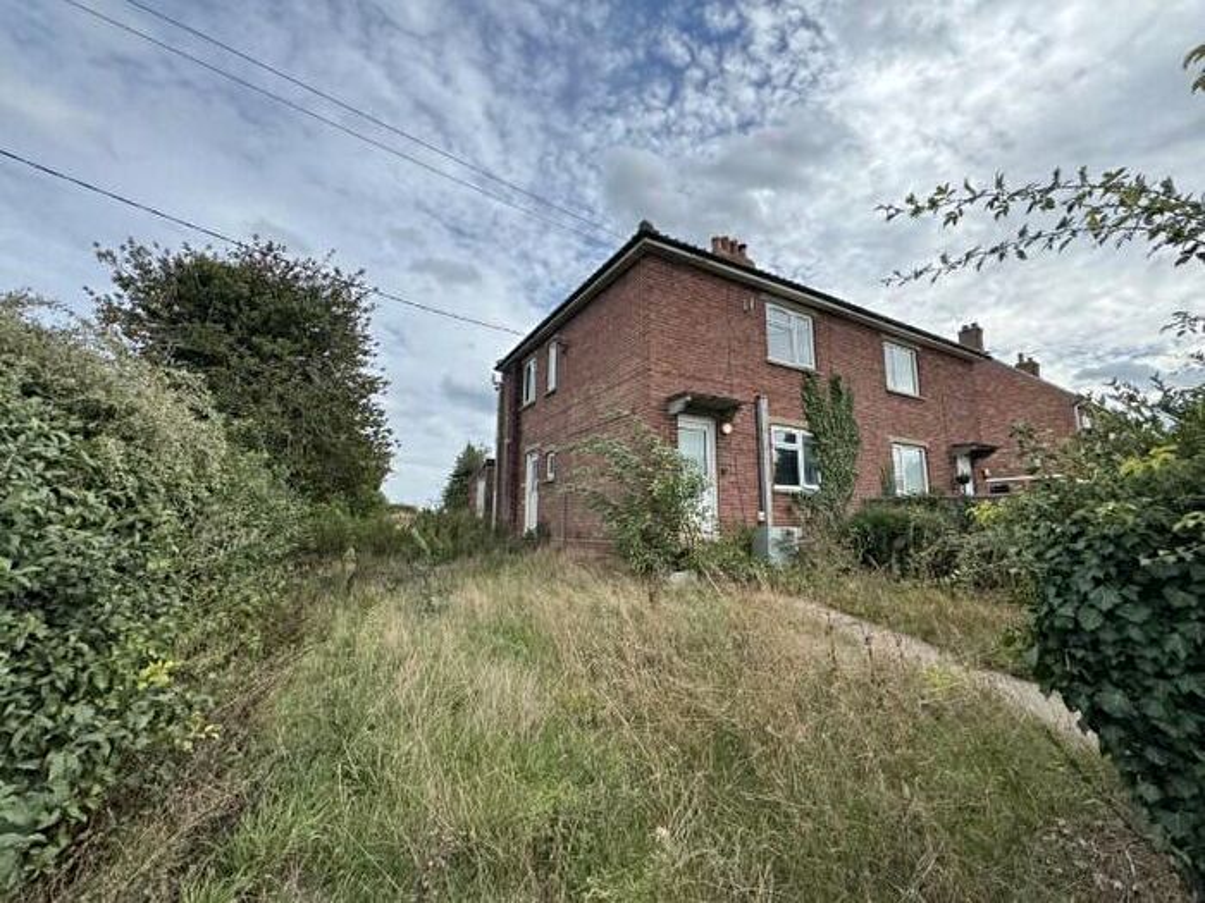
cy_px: 452
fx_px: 487
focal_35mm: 14
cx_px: 602
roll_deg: -0.9
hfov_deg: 102.1
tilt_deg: +10.6
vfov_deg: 85.7
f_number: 2.2
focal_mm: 2.22
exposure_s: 1/1256
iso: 50
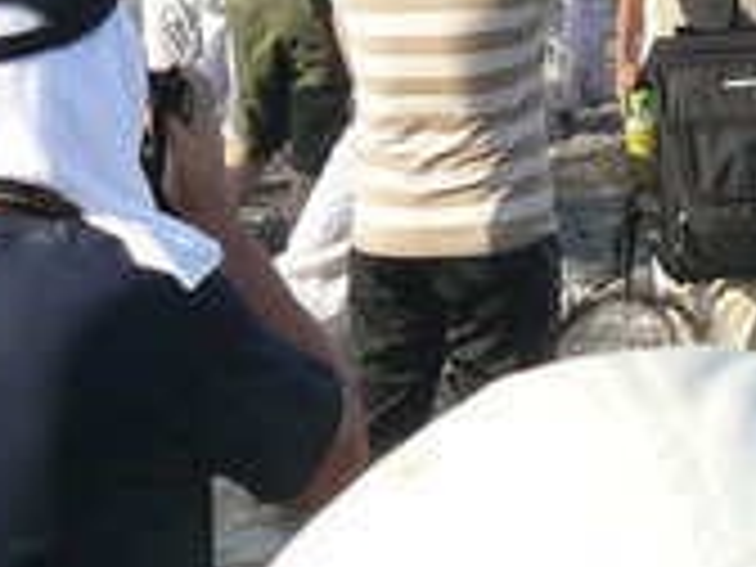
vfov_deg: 6.0
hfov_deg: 7.9
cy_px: -135
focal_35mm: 246
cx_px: 1017
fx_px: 5373
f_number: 4
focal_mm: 9.5
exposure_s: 1/400
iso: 100
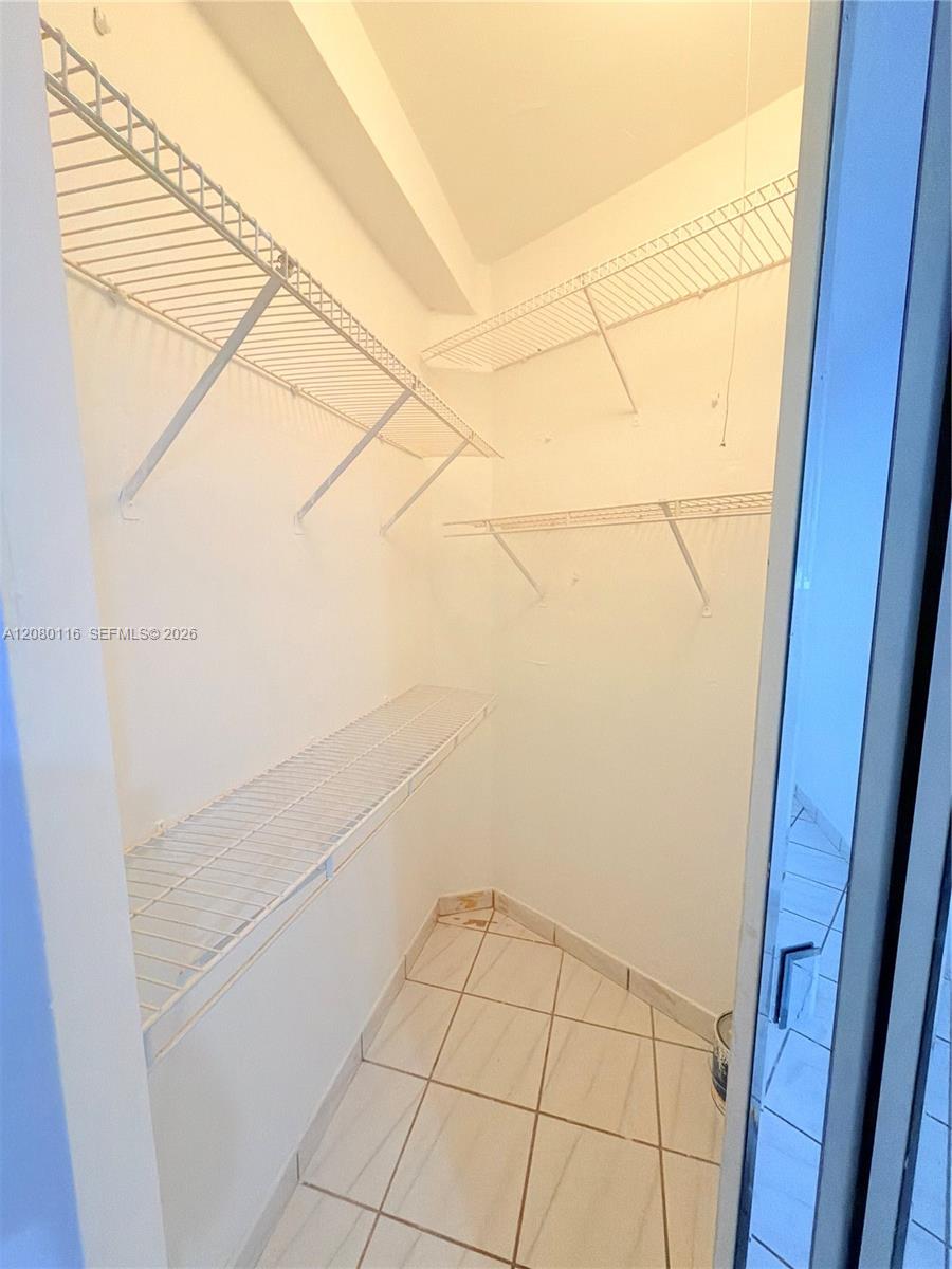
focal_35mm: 14
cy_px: 634
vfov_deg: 102.1
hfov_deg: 85.7
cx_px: 476
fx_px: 513
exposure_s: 1/120
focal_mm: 2.22
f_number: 2.2
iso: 320
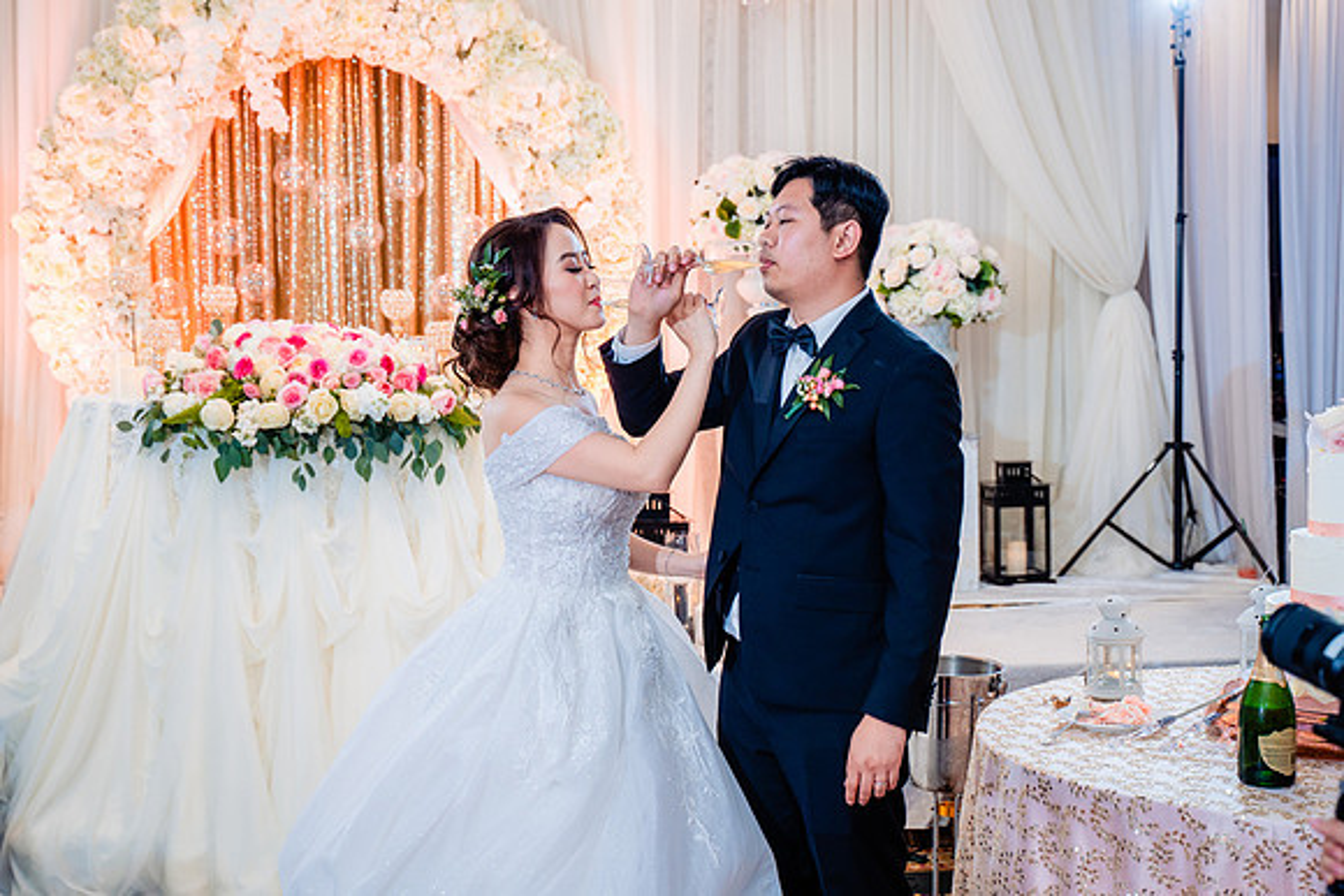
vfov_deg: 26.0
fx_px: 1942
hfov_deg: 38.2
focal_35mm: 52
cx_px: 676
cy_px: 446
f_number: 3.5
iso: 800
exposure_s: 1/160
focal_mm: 45
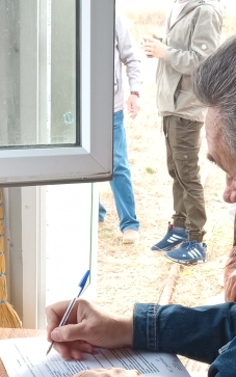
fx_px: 844
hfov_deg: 15.7
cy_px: 292
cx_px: 227
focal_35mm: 82
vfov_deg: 24.9
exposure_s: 1/50
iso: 130
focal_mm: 3.79
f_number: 2.2
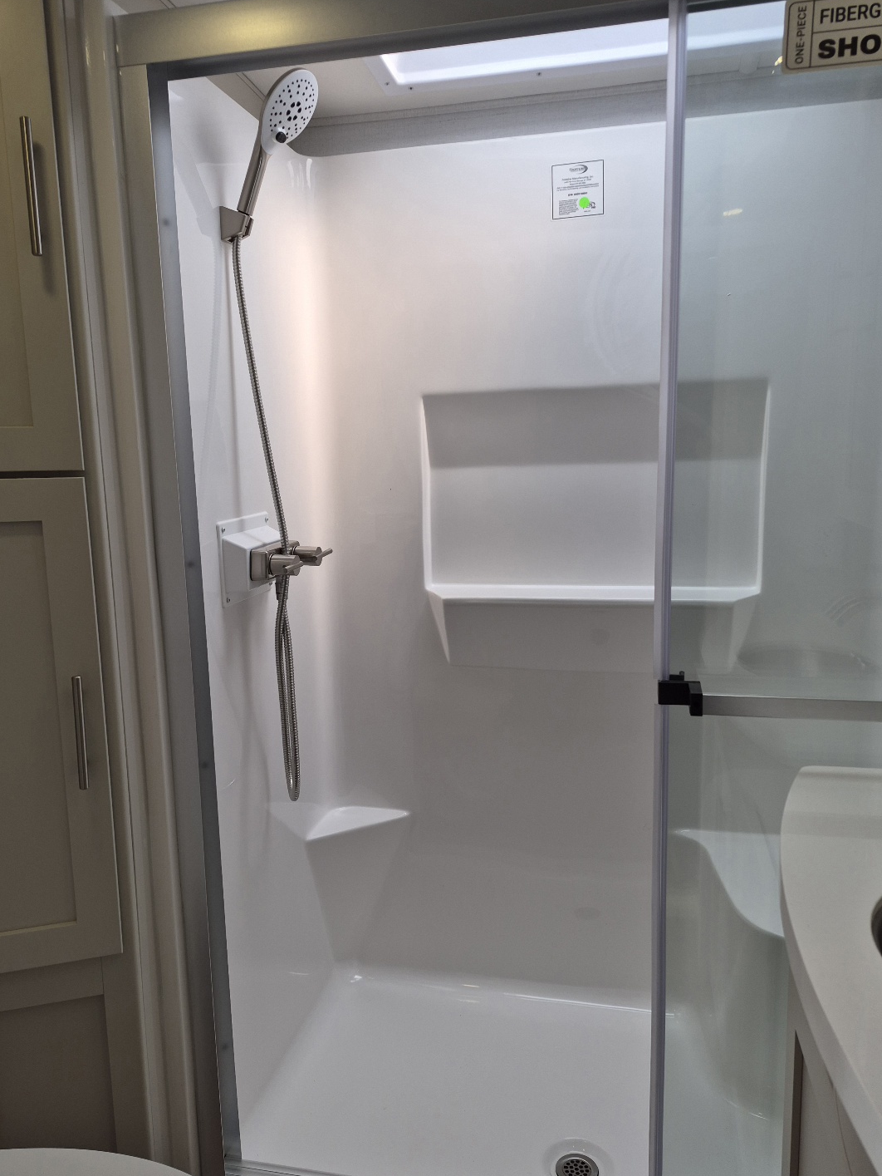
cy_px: 613
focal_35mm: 26
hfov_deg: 53.1
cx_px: 425
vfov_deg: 67.3
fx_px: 883
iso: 80
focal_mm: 5.4
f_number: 1.8
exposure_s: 1/1000
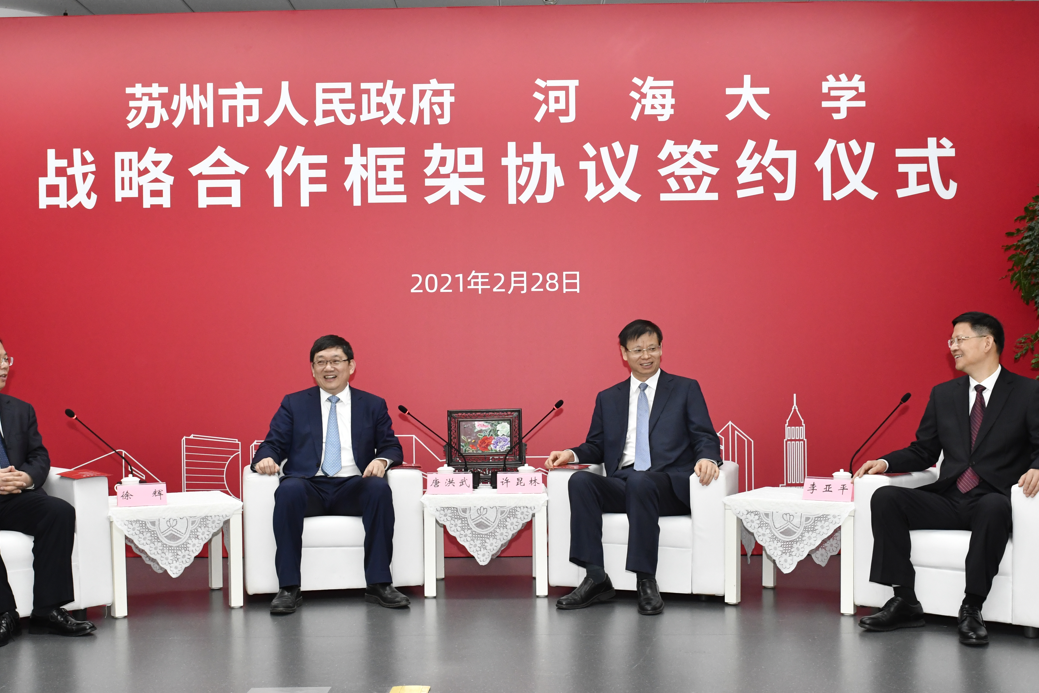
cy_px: 384
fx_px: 1183
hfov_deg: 47.4
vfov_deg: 32.6
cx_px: 493
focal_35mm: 41
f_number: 8
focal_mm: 24
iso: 2000
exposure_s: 1/60
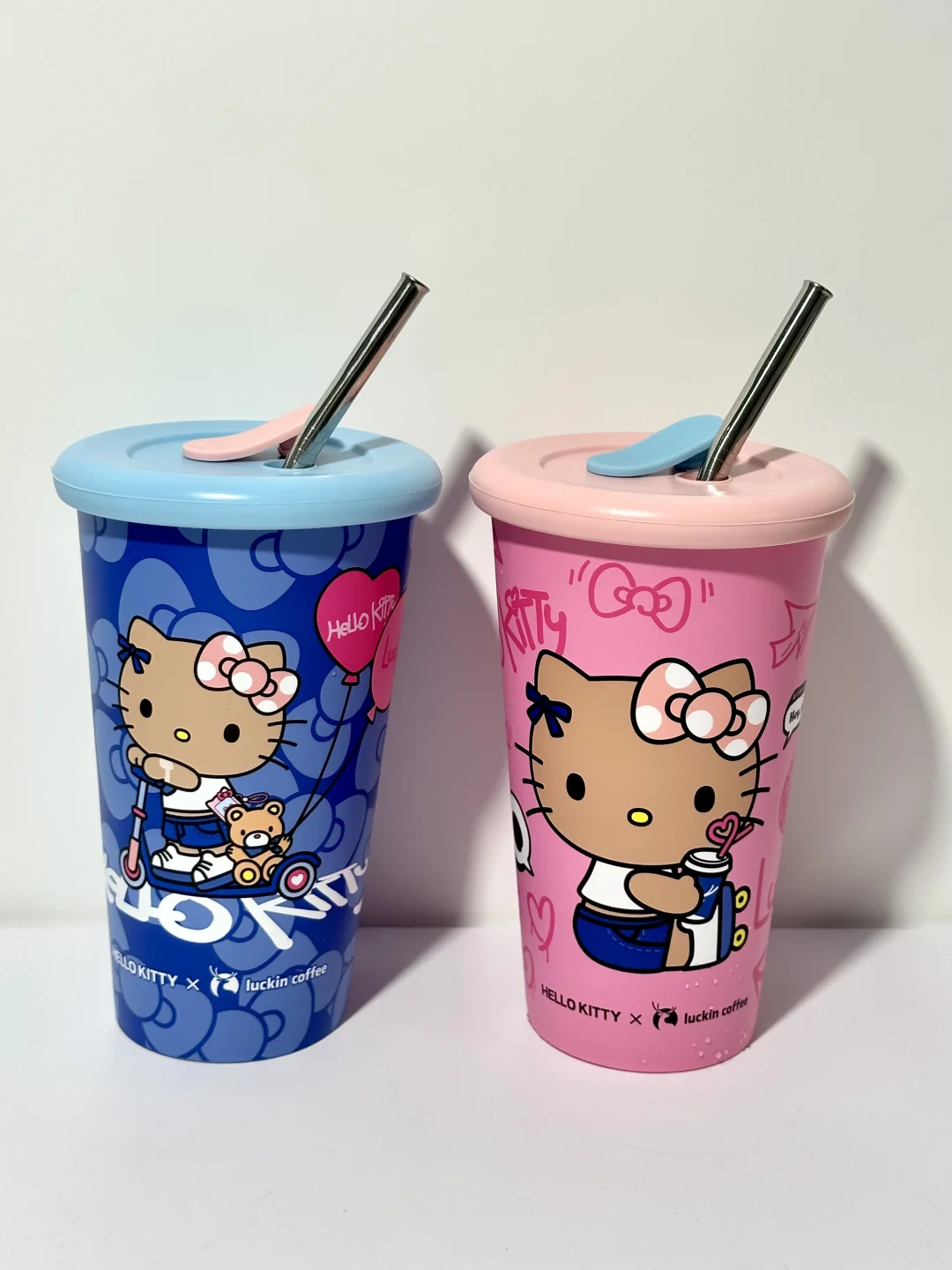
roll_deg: -0.5
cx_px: 476
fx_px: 1760
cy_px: 635
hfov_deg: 30.3
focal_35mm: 48
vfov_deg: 39.7
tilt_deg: -14.9
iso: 40
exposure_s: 1/115
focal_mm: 6.86
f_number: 1.78
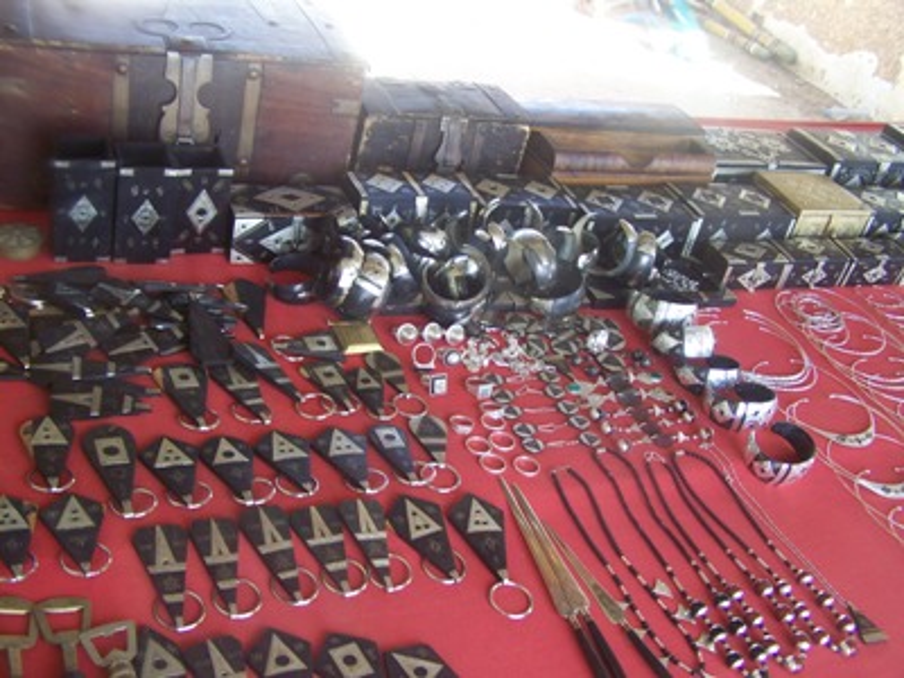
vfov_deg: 37.7
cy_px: 339
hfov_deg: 49.0
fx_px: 992
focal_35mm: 38
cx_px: 452
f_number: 2.8
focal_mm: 6.3
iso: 64
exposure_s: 1/50
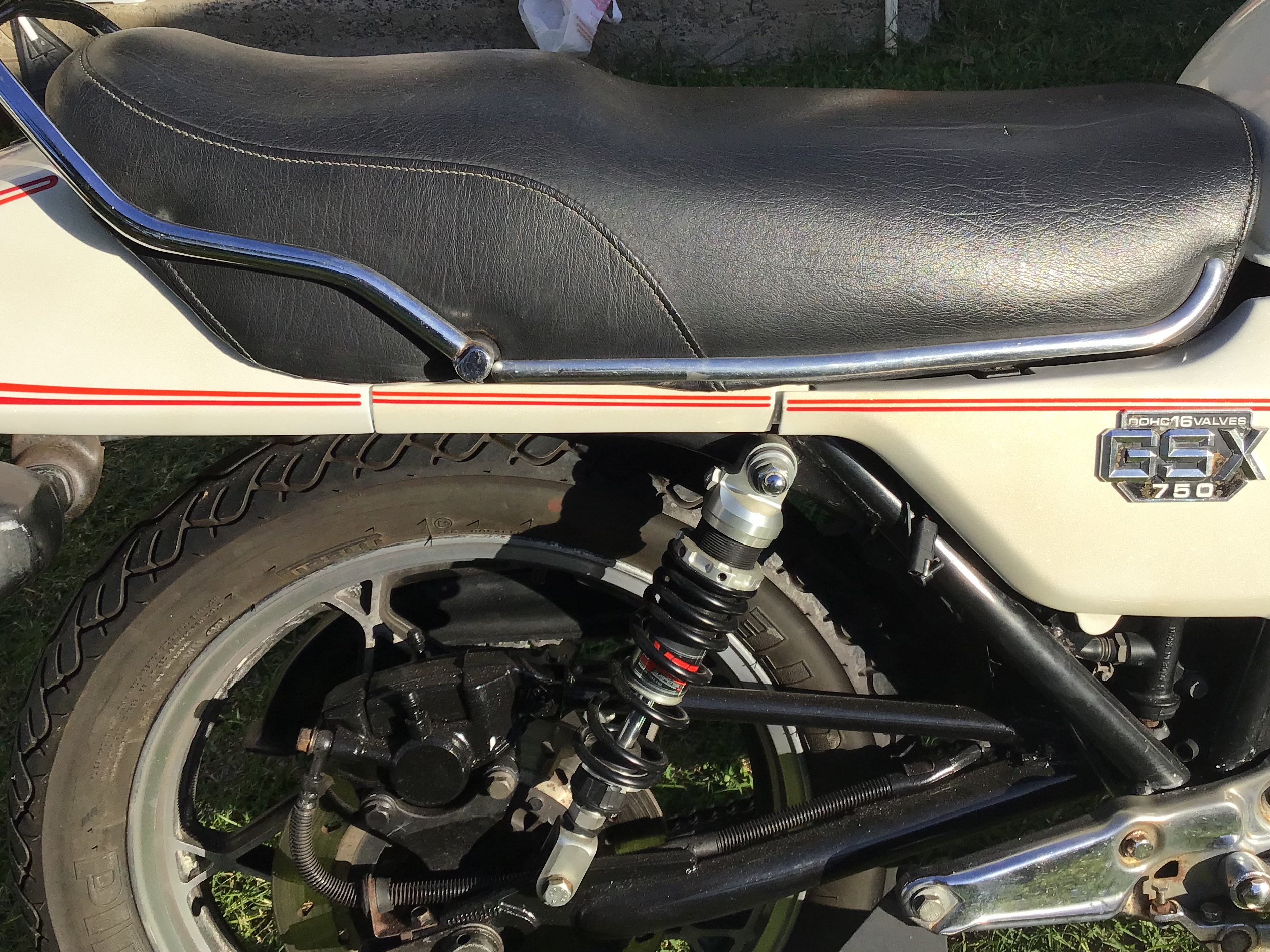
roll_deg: +3.2
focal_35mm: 40
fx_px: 1467
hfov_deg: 46.8
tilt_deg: -30.4
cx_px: 658
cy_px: 424
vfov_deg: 35.9
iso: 25
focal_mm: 3.3
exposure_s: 1/970
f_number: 2.4
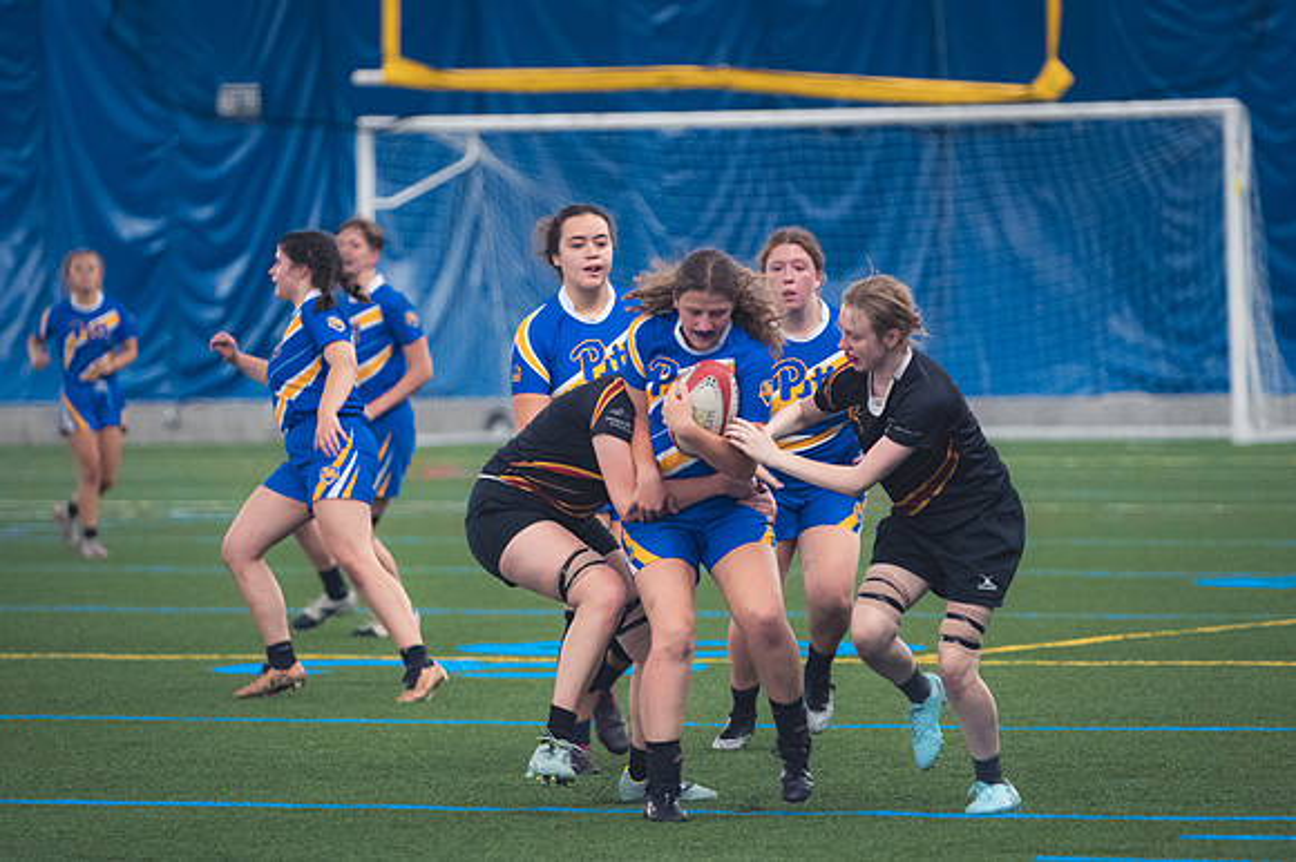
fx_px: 10300
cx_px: 614
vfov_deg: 4.8
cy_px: 433
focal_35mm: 286
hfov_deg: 7.2
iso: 3600
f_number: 2.8
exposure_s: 1/320
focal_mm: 175
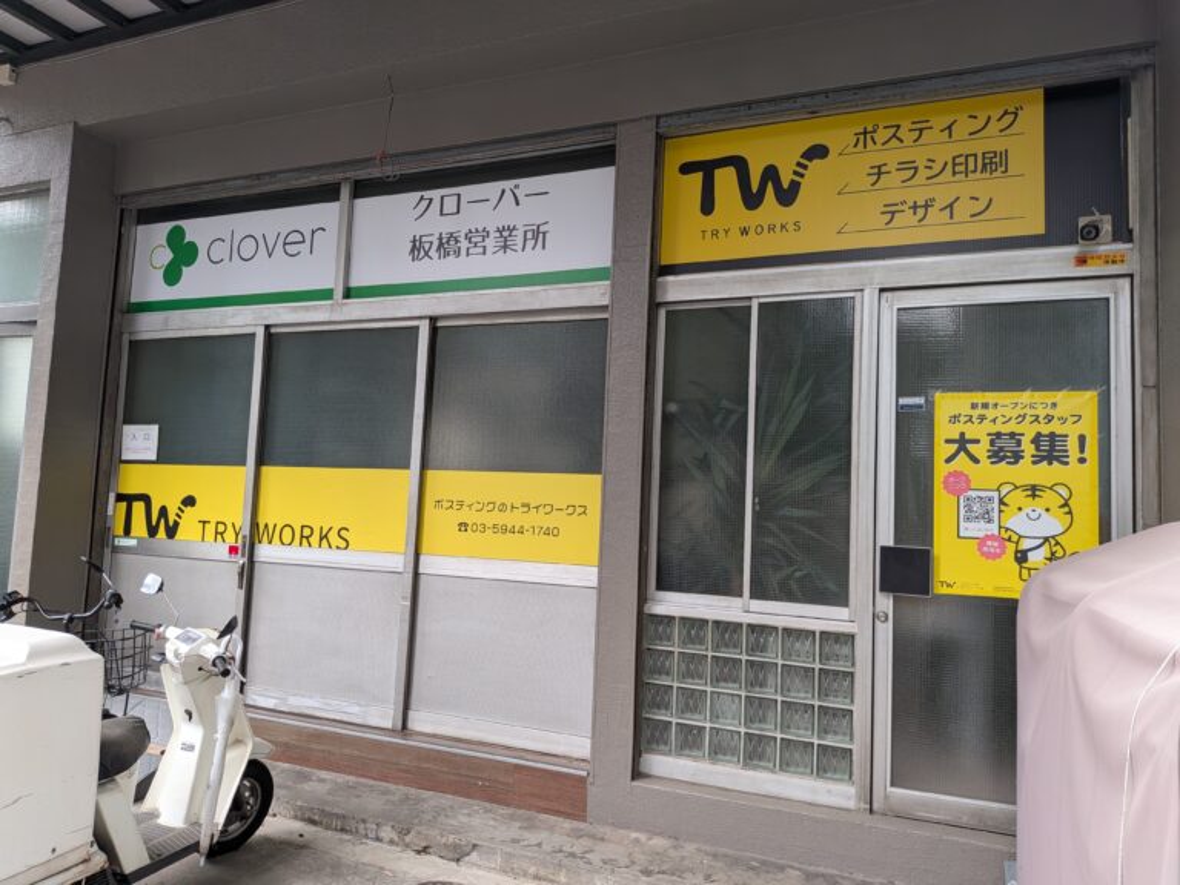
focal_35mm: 24
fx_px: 818
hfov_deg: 71.6
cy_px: 442
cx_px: 590
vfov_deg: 56.8
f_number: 1.7
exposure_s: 1/136
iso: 41
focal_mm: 4.53
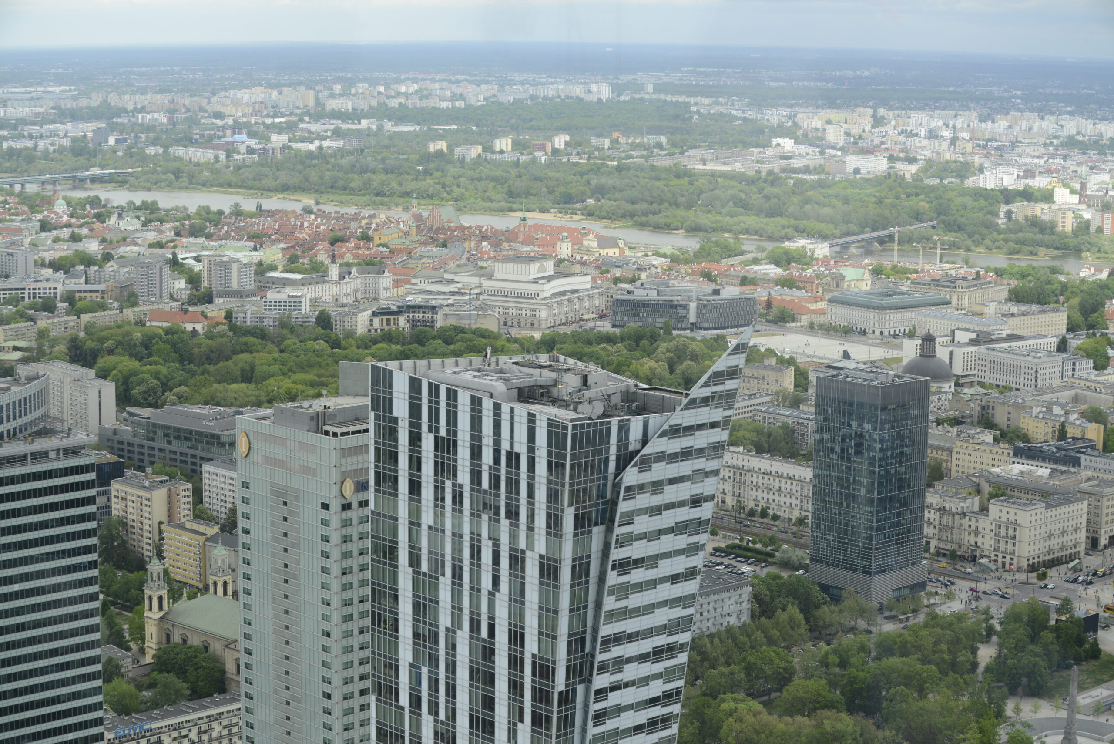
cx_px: 557
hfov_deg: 28.8
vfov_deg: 19.5
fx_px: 2167
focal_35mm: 70
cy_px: 372
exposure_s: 1/1600
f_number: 5.6
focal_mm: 70
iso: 900
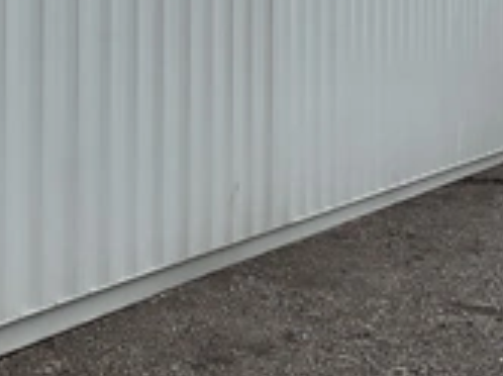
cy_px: 42
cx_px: 97
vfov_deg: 20.6
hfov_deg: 27.2
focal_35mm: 70
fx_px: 1016
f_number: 1.8
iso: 25
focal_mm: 3
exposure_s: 1/428
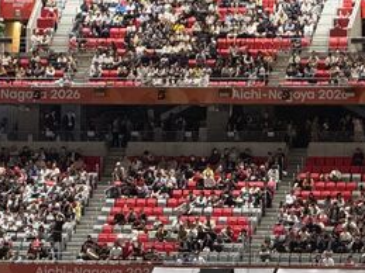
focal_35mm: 278
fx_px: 2930
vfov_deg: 5.3
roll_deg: -0.3
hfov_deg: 7.1
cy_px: 90
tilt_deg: +2.4
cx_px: 364
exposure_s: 1/40
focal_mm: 15.66
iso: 800
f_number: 2.8
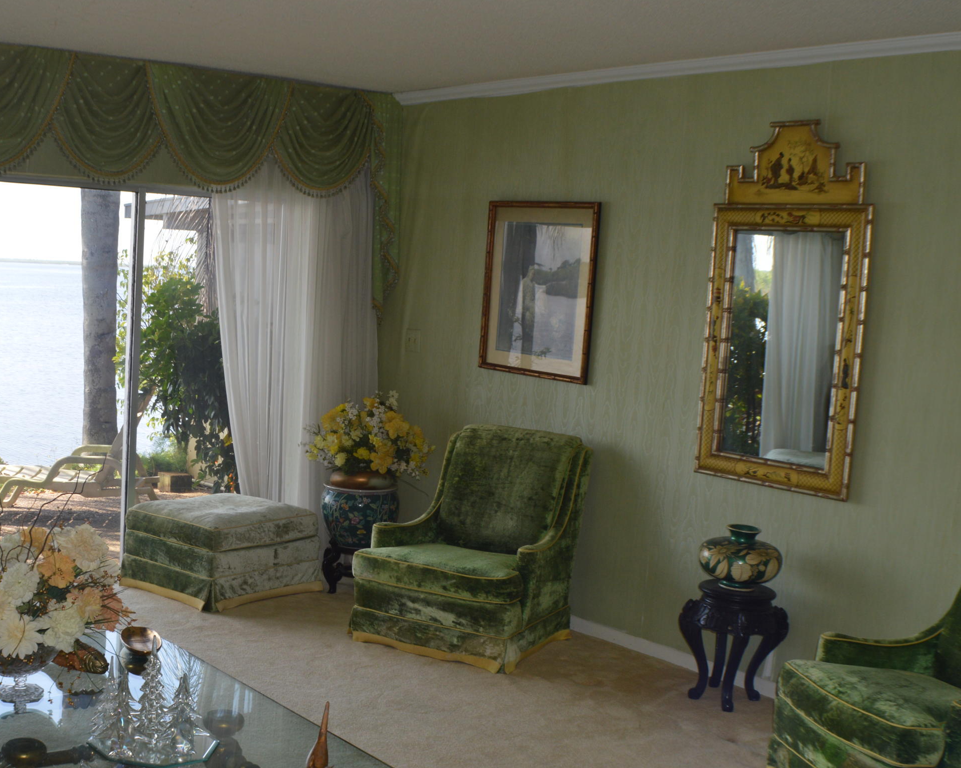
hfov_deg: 32.6
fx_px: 1621
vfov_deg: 26.6
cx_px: 288
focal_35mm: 57
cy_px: 463
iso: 200
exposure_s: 1/60
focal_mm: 26
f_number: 8
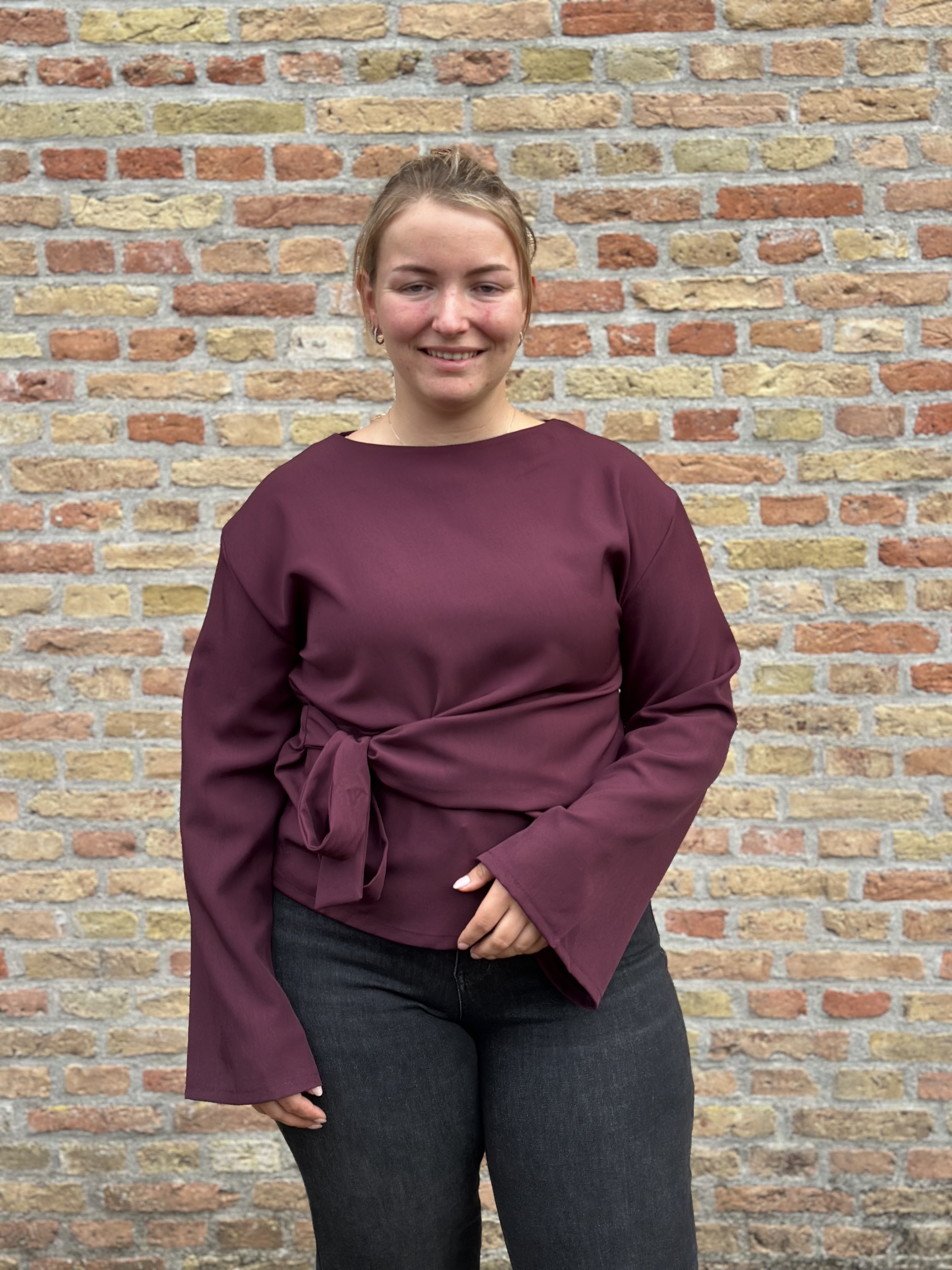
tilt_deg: -8.8
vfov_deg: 39.7
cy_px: 635
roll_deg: -0.3
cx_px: 476
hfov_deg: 30.3
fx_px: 1760
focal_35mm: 48
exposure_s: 1/121
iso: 100
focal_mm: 6.86
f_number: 1.78
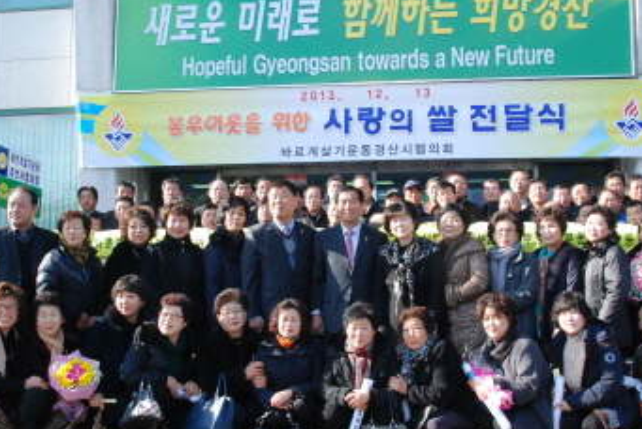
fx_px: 785
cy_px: 224
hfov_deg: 44.4
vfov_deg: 30.6
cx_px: 356
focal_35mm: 44
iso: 800
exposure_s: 1/320
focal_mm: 20
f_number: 9
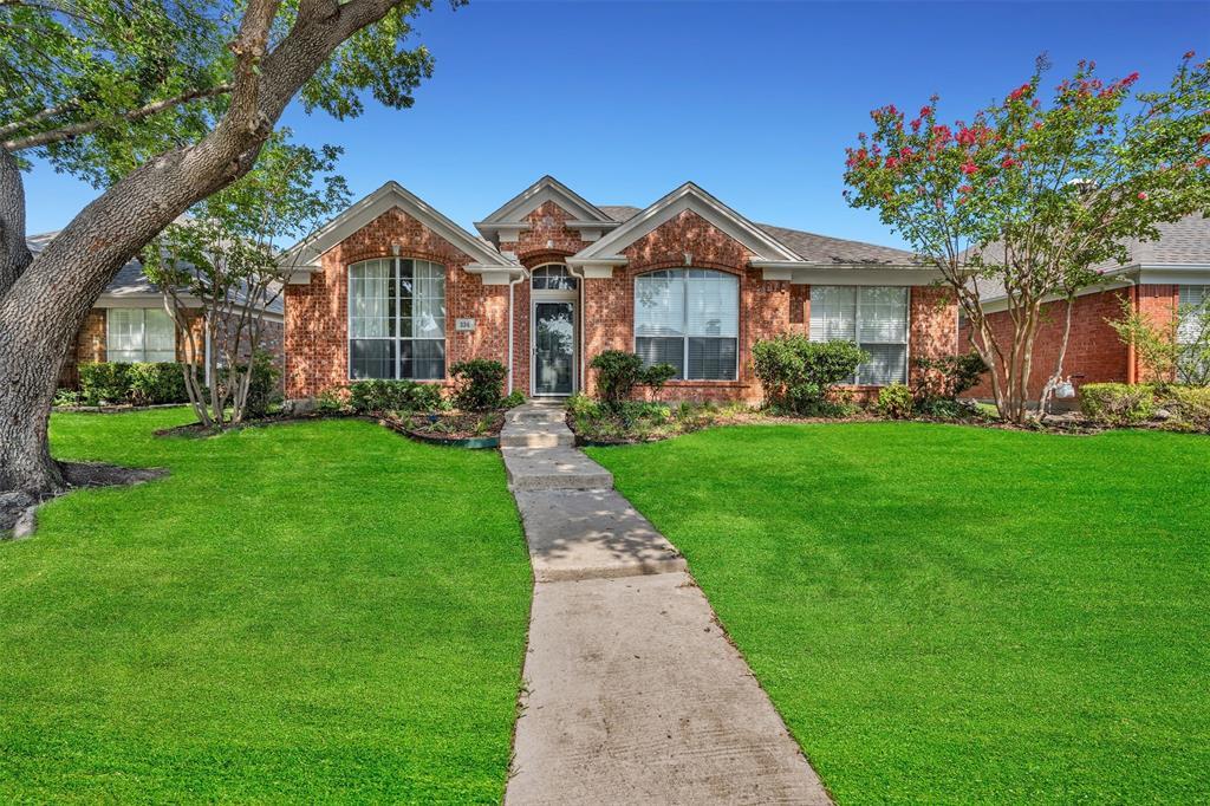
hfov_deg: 96.8
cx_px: 605
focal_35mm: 16
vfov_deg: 73.7
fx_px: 538
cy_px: 403
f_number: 6.3
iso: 100
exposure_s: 1/80
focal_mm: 16
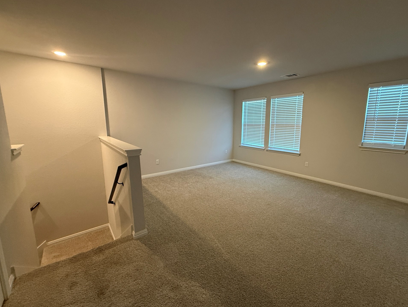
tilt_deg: -7.3
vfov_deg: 81.7
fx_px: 177
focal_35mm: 15
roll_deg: -0.3
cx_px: 212
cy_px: 148
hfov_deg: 98.1
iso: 320
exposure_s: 1/60
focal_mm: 2.22
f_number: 2.2
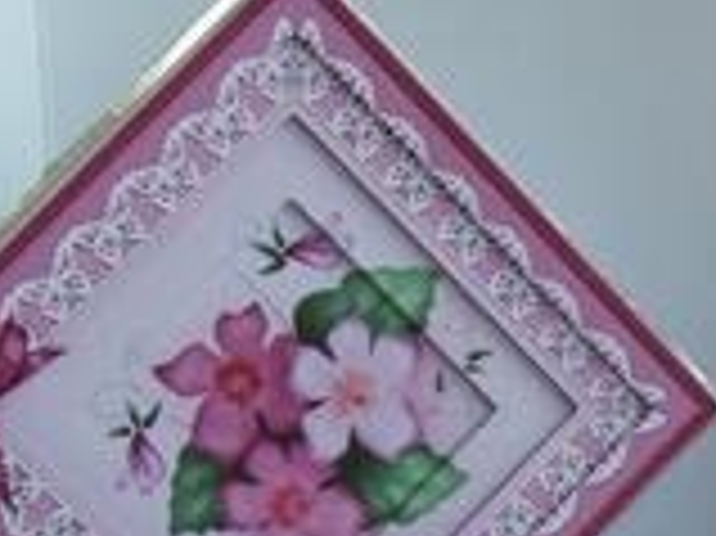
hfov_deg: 16.1
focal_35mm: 119
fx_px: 2460
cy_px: 685
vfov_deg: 12.1
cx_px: 784
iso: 80
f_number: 2.9
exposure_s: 1/157
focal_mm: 7
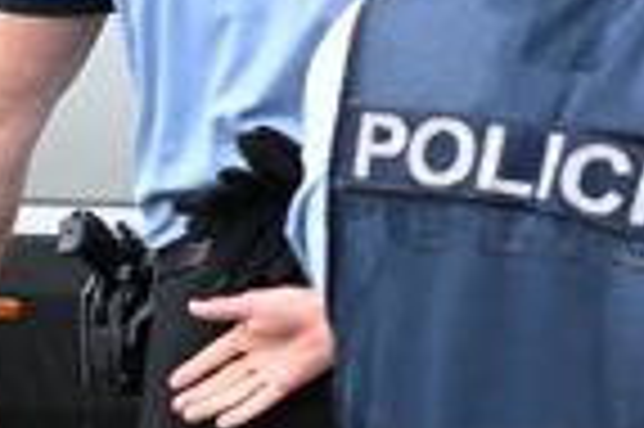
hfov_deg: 12.4
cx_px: 1410
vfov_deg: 9.8
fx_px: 2502
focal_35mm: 140
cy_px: 140
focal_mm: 29
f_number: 5.6
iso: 1250
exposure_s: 1/400
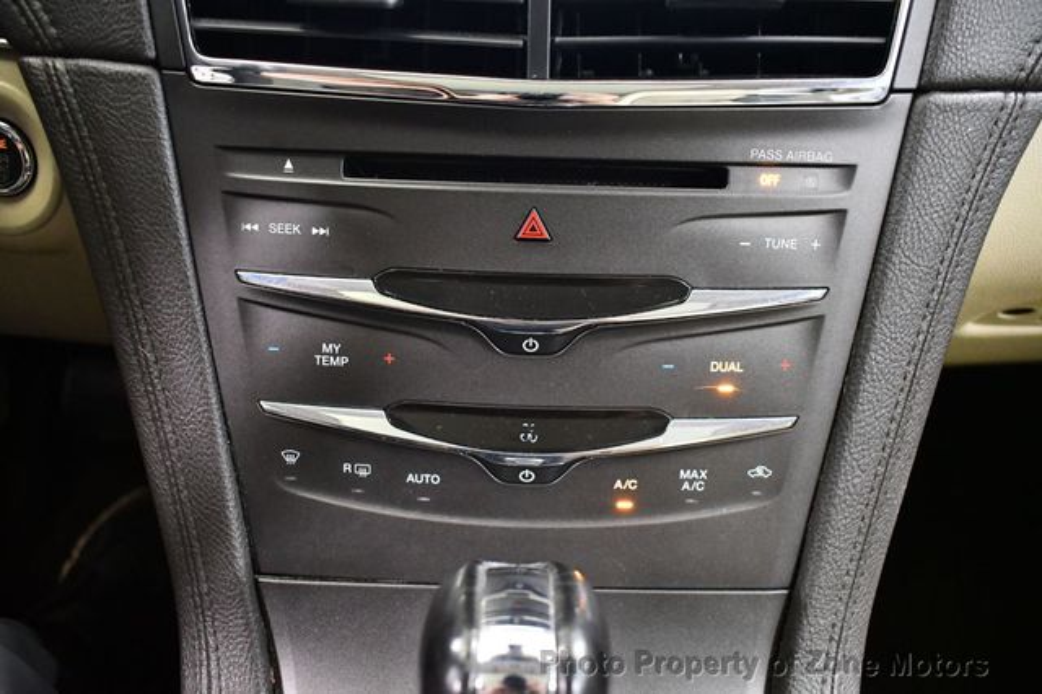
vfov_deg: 42.3
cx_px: 521
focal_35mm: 31
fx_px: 897
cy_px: 347
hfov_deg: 60.3
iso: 7200
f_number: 3.8
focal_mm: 21
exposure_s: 1/60
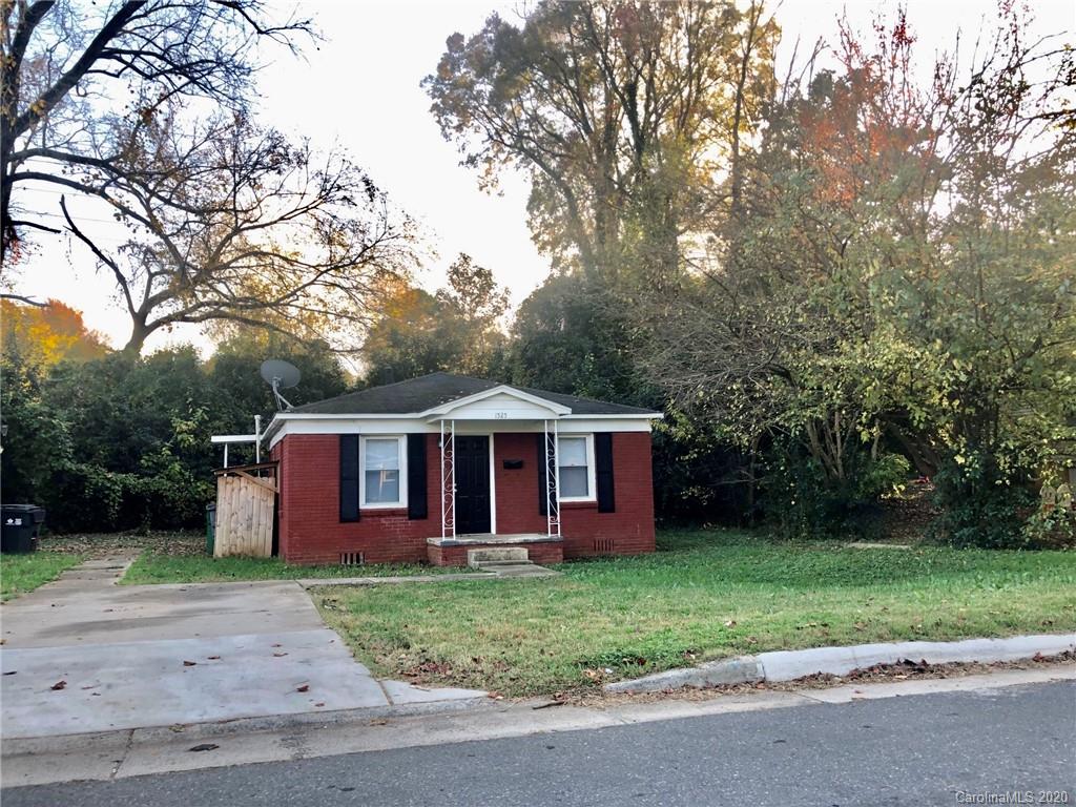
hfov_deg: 63.4
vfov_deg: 49.7
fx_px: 870
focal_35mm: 28
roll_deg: +1.3
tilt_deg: +6.4
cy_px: 404
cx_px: 538
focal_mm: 3.99
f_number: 1.8
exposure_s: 1/120
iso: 64
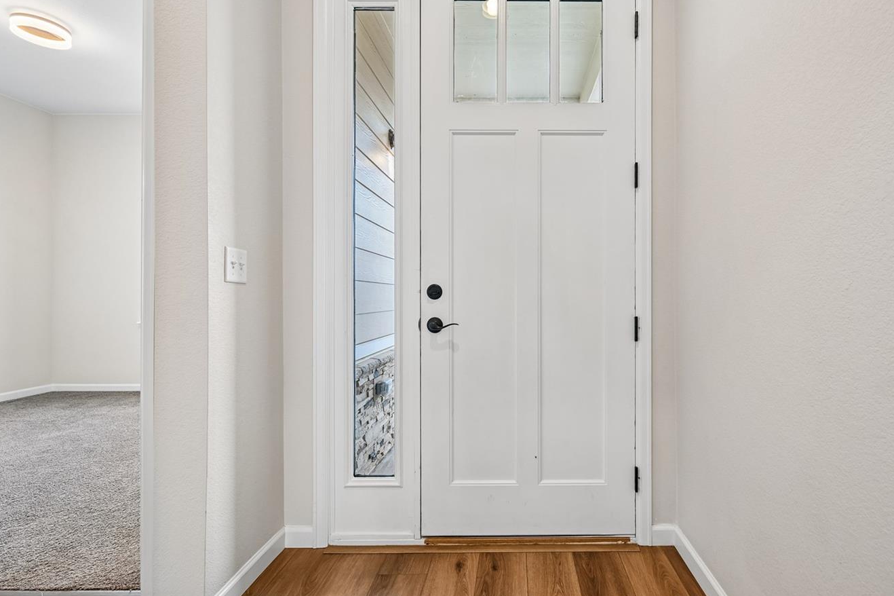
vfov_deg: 70.4
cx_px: 517
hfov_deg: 92.6
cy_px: 293
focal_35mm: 17
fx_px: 422
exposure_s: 1/15
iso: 400
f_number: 8
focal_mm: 14
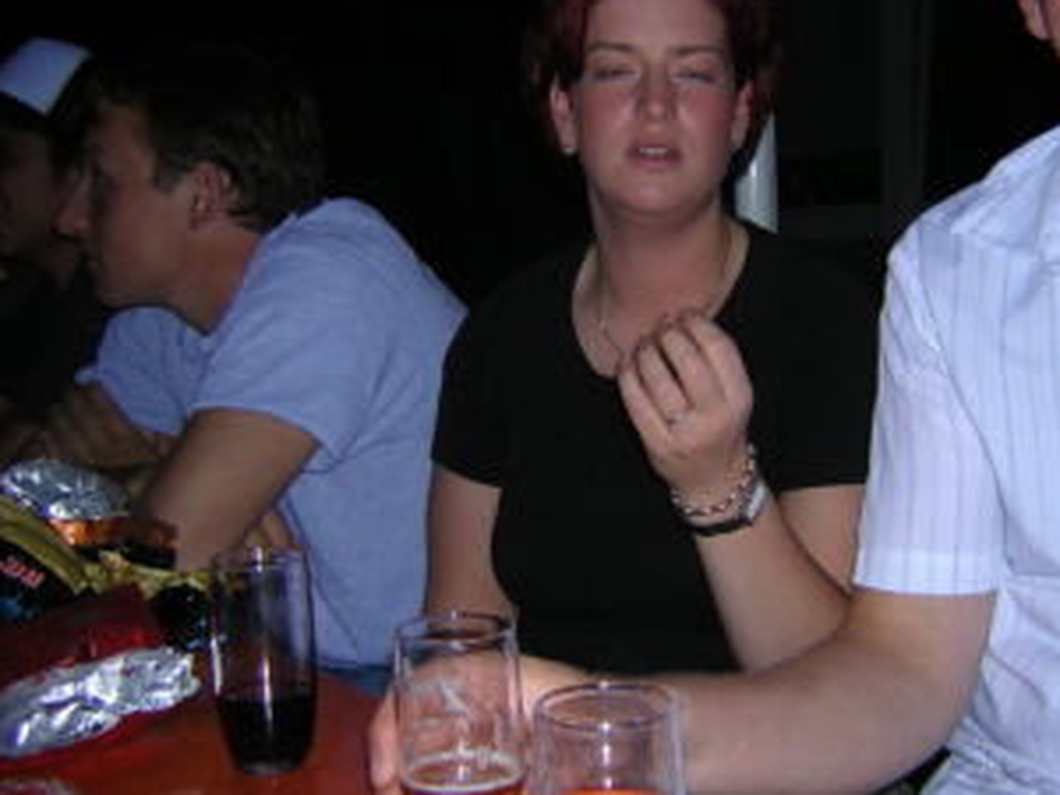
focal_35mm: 48
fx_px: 1470
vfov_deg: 30.2
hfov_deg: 39.4
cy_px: 311
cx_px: 668
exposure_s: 1/60.1
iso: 100
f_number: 2.6
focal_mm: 4.7
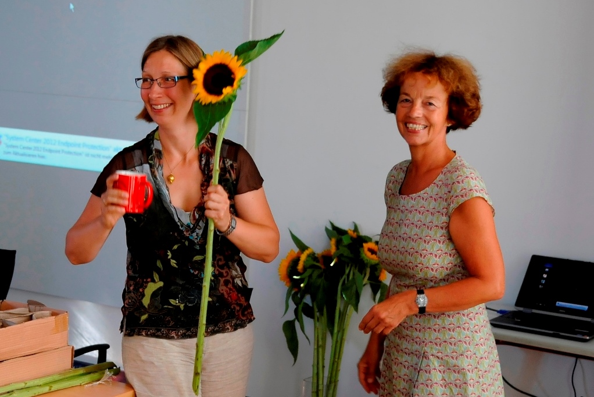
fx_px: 792
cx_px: 297
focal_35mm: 48
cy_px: 198
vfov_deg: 28.1
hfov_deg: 41.1
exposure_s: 1/80
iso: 800
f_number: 4.5
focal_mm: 32
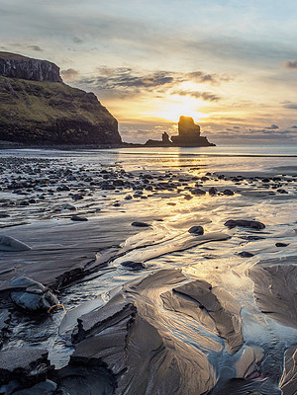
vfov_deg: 51.3
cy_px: 213
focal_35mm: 36
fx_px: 412
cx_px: 213
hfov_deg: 38.9
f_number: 7.1
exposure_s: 1/40
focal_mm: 12
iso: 200
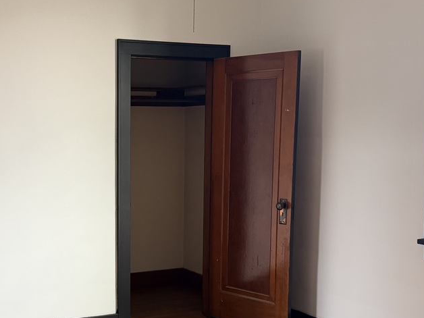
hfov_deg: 34.4
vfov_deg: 26.4
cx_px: 118
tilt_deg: -5.8
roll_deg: -0.8
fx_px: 674
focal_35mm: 55
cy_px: 205
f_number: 1.78
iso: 200
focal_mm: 6.76
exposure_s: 1/75
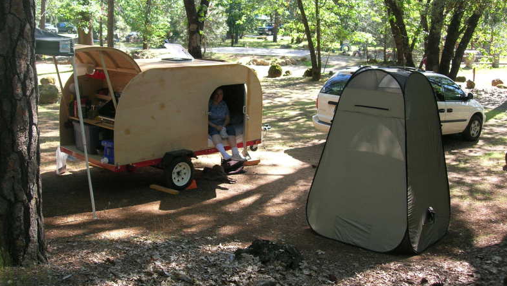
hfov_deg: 48.4
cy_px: 128
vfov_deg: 28.3
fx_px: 565
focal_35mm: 42
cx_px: 253
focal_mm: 7.8
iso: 64
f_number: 2.8
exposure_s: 1/132
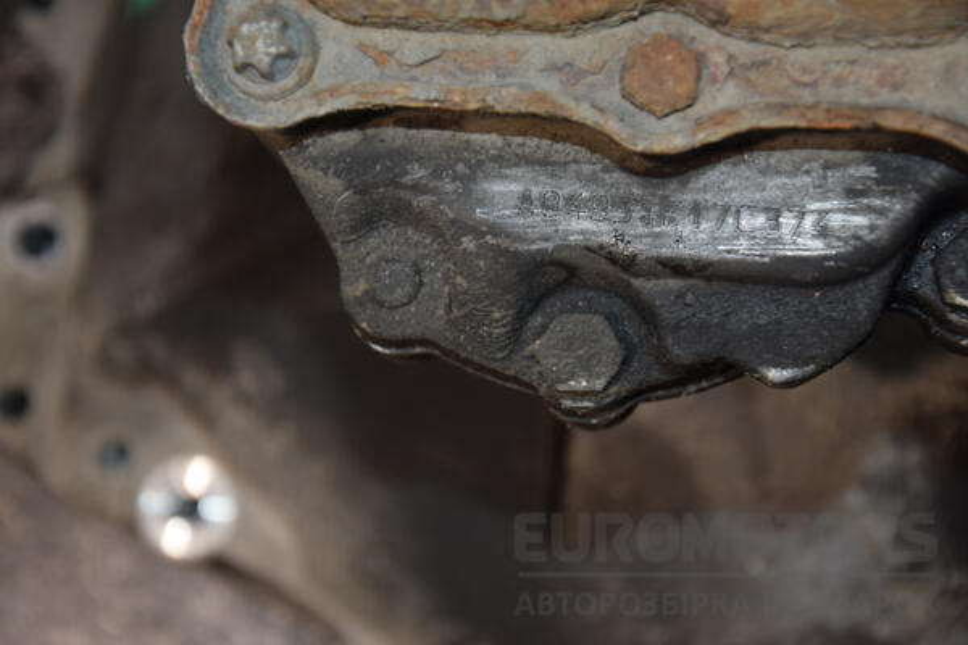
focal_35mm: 112
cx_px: 484
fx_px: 3025
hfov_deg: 18.2
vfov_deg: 12.2
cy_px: 322
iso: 800
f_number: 5.3
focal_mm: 75
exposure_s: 1/60
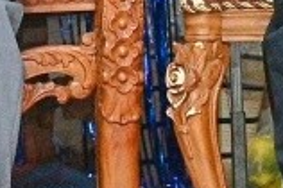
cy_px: -354
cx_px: 133
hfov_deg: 7.6
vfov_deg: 4.8
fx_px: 2144
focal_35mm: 273
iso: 2500
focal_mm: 28
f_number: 6.3
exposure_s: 1/200
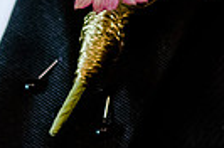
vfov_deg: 2.2
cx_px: 73
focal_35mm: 628
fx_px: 3898
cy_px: -95
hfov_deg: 3.3
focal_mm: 105
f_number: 3
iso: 2000
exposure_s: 1/200
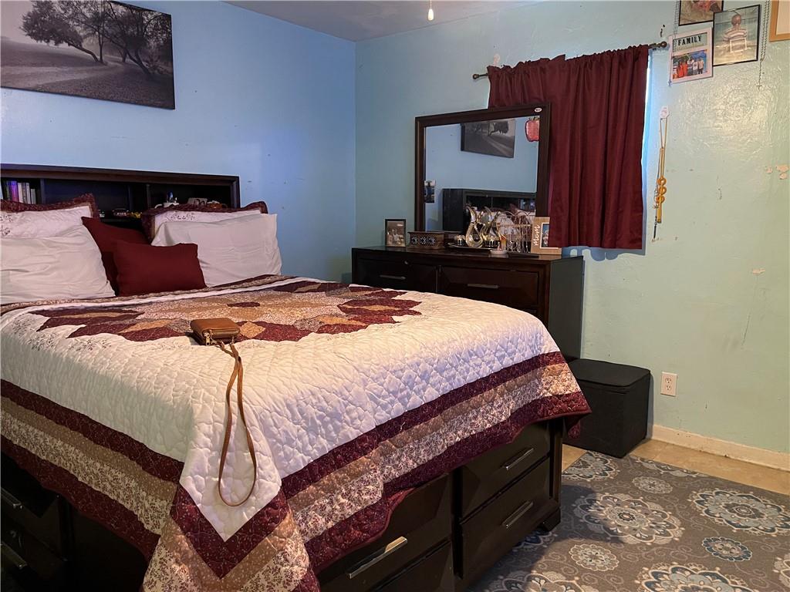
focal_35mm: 26
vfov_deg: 53.1
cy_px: 296
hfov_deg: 67.3
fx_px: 593
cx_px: 395
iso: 400
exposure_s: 1/40
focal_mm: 5.1
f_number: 1.6
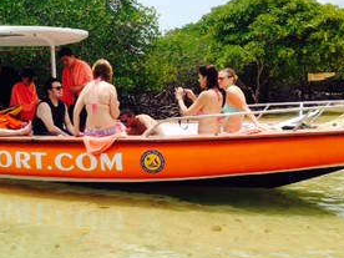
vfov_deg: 28.5
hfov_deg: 37.1
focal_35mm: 51
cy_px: 145
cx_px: 117
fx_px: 507
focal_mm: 4.12
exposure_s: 1/1506
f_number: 2.4
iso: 50
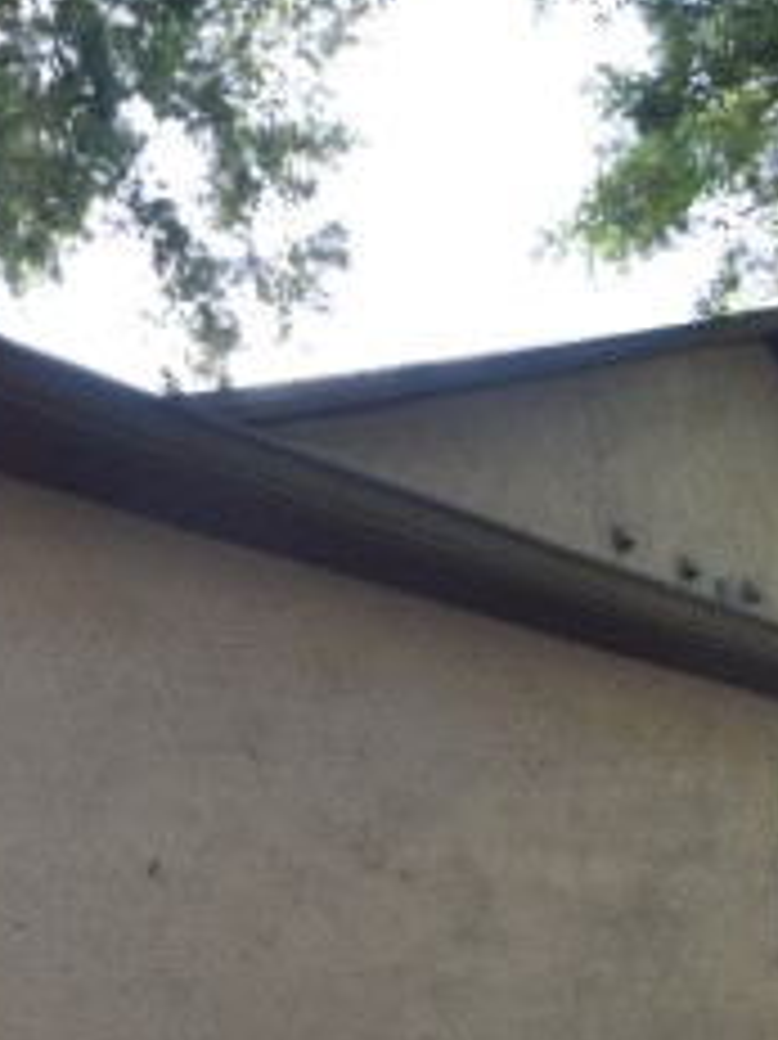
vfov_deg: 38.5
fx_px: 1350
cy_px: 977
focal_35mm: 45
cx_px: 400
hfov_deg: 32.2
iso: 400
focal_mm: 10
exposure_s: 1/125
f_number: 5.6
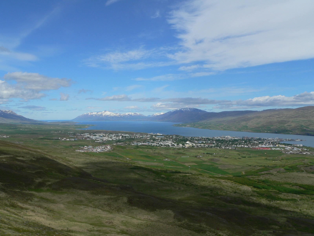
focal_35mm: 36
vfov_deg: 39.7
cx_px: 157
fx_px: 327
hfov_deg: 51.4
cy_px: 118
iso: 80
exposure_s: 1/640
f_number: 5.6
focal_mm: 6
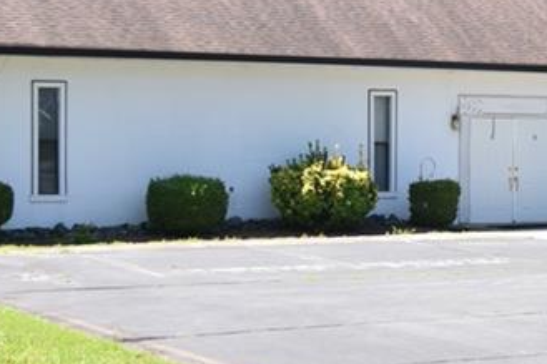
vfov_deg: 12.5
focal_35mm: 109
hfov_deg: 17.9
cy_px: 147
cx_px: 643
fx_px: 1655
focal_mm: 35
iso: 1250
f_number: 13
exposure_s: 1/640
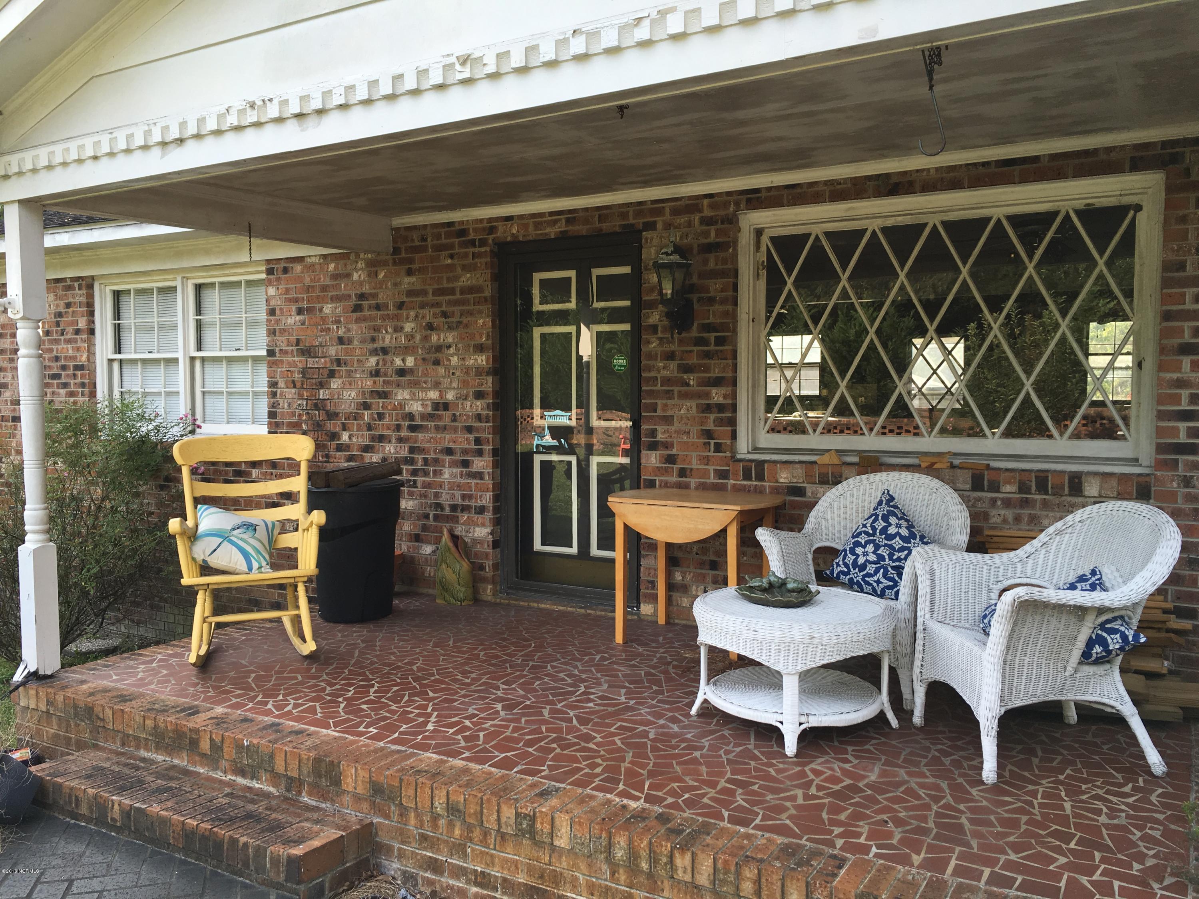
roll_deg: -0.7
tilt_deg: -3.1
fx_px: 1004
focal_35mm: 29
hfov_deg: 61.7
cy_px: 450
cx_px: 600
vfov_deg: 48.2
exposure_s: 1/201
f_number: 2.2
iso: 25
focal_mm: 4.15
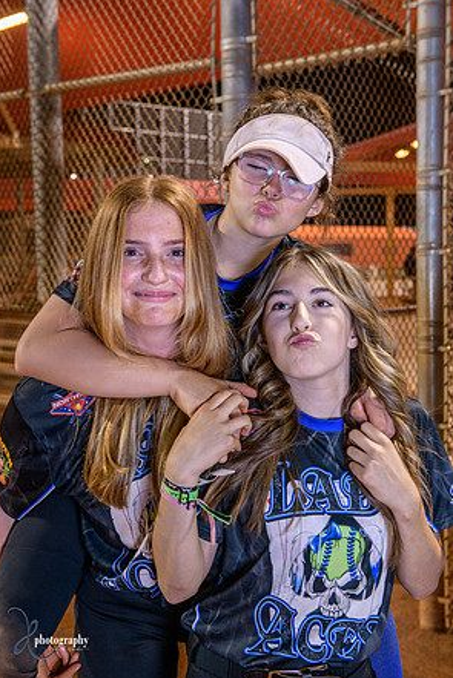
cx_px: 224
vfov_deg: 35.0
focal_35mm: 57
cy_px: 334
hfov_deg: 23.8
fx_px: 1075
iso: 2000
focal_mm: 56
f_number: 5
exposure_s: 1/80
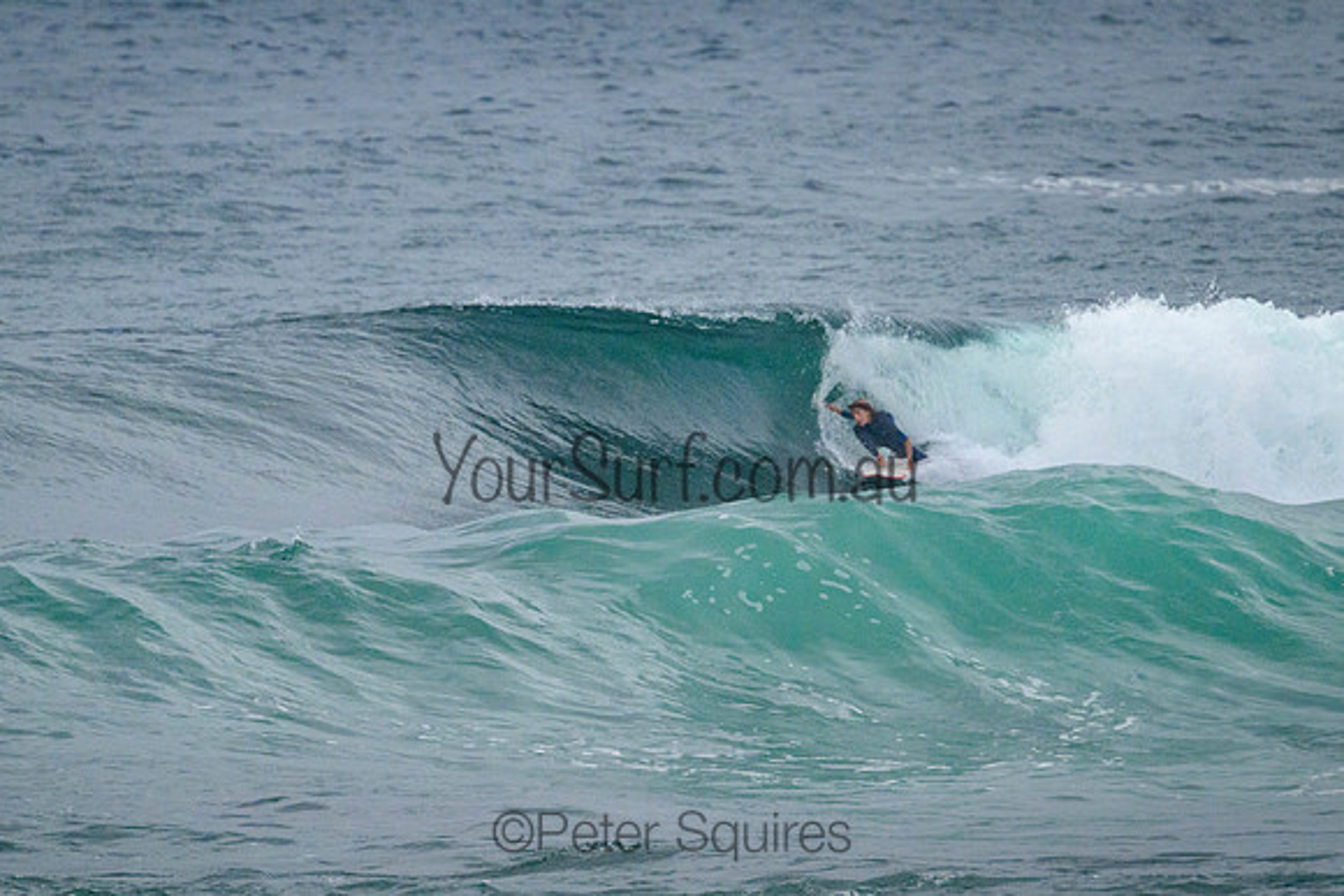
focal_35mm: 1100
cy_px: 373
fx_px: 41063
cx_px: 730
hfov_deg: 1.9
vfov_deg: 1.3
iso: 2000
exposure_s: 1/2000
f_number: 11
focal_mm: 800
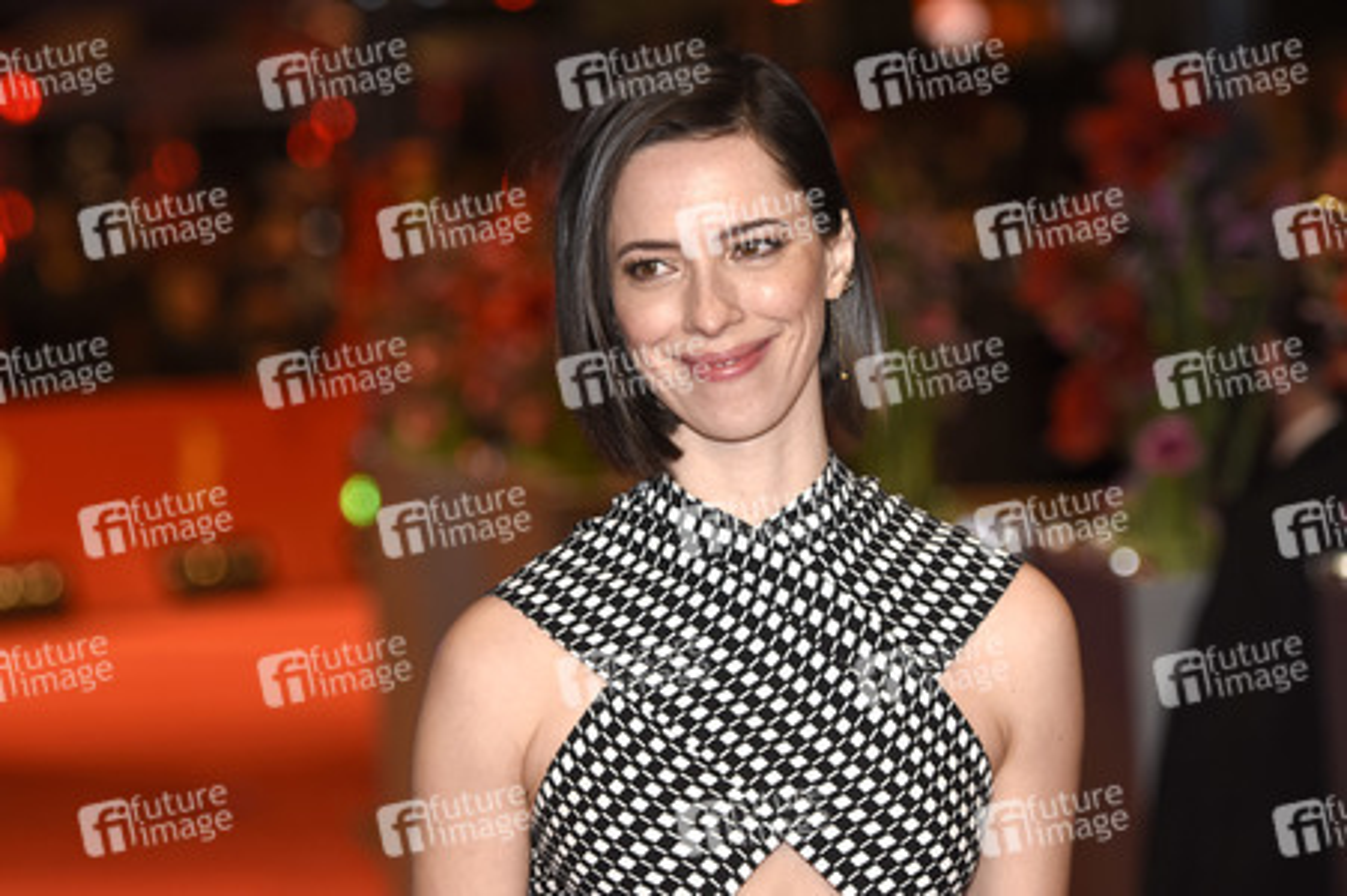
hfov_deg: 12.5
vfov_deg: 8.3
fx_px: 6169
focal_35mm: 165
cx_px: 674
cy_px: 448
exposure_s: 1/320
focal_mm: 110
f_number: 3.5
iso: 640
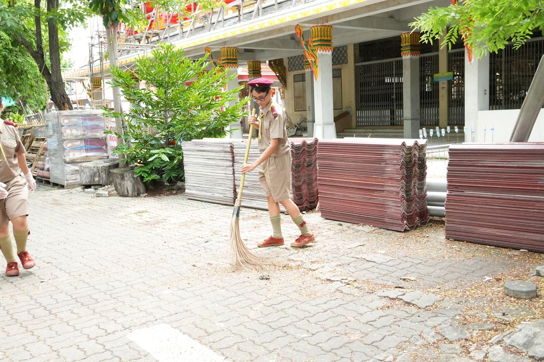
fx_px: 544
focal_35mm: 36
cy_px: 181
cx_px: 272
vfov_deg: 36.9
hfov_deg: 53.1
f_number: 4
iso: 2000
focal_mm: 24
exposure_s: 1/800
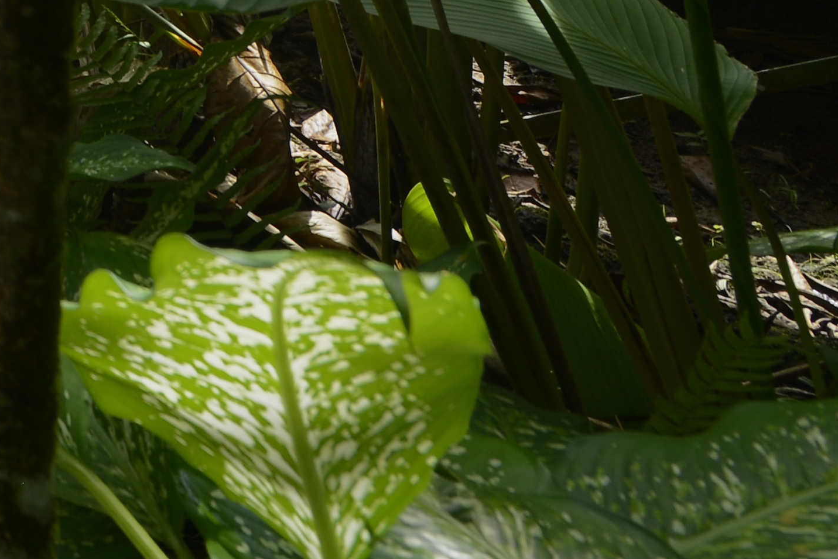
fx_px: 1676
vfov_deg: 14.1
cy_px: -726
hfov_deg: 14.1
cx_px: -1301
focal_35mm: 72
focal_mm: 14
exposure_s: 1/160
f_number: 8
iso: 100
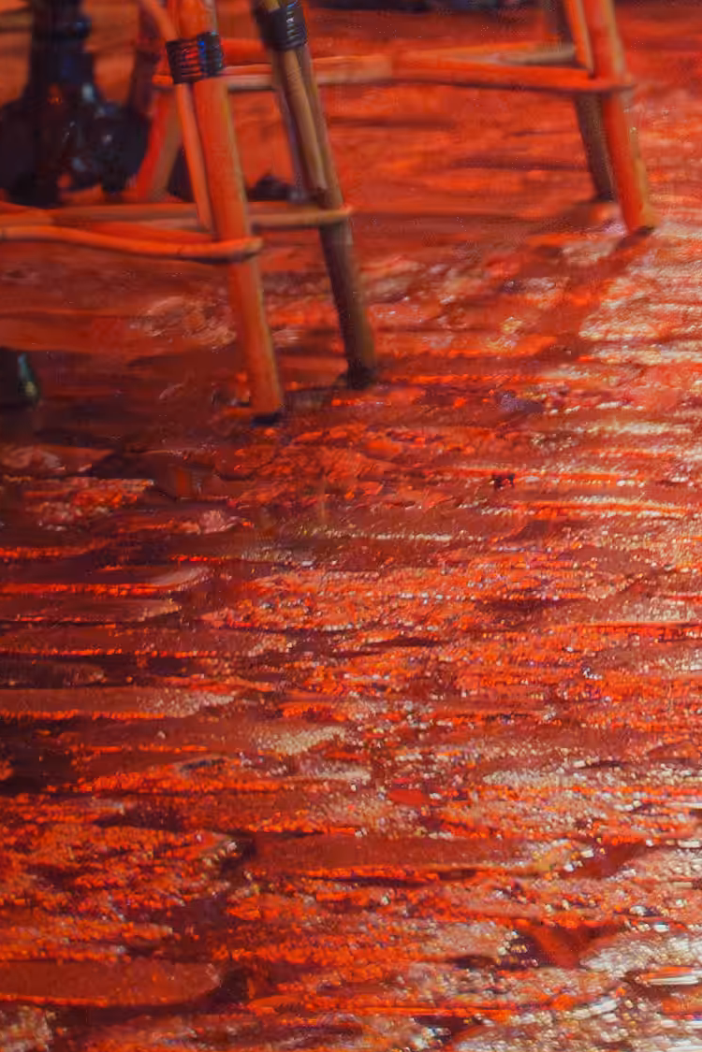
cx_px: 1260
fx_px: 13659
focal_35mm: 467
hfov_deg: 2.9
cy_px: -621
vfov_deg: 4.4
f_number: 3.2
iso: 3200
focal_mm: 75
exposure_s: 1/250
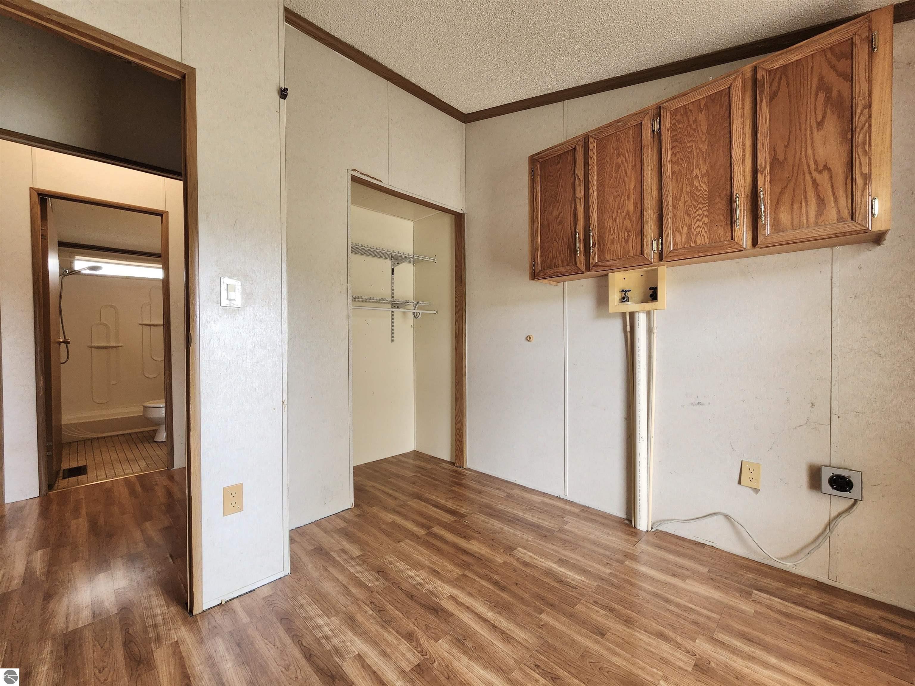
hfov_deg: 106.2
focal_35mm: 13
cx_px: 458
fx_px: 344
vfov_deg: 89.9
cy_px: 343
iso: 160
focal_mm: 2.2
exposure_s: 1/60
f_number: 2.2
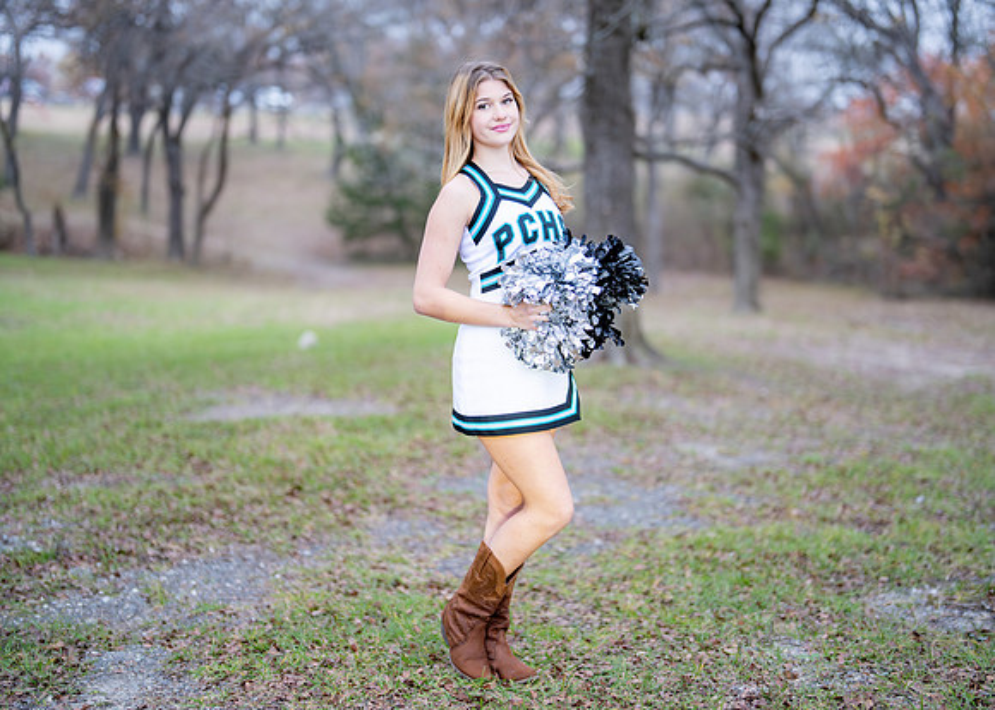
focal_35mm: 59
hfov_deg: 33.1
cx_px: 517
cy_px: 313
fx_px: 1676
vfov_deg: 23.9
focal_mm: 50
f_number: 1.2
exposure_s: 1/400
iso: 800
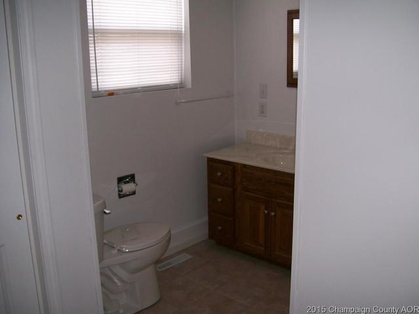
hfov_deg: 51.3
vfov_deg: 39.7
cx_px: 210
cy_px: 157
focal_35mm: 36
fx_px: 436
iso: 80
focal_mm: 6
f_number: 2.7
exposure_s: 1/64
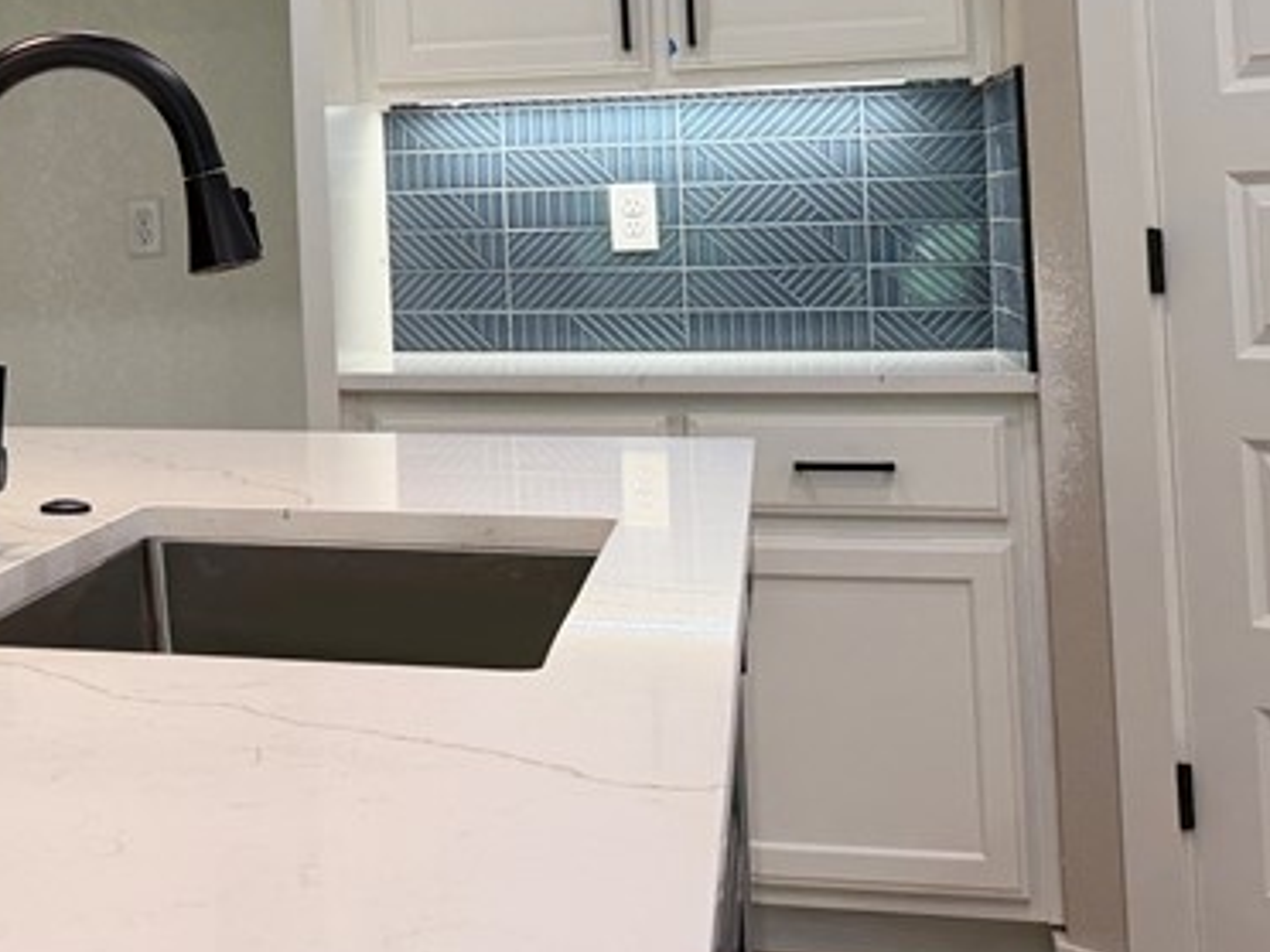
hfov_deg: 26.6
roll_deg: +1.4
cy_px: 116
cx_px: -195
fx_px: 2421
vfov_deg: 21.8
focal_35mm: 66
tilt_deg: +3.0
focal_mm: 6.76
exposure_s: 1/120
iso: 100
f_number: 1.78
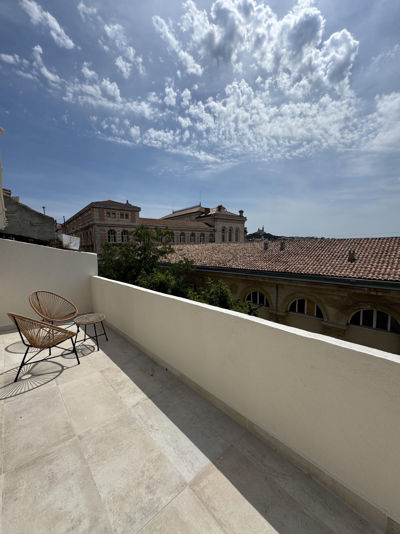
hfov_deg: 85.7
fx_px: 216
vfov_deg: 102.1
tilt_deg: -4.8
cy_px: 267
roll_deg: +0.8
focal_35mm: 14
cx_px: 200
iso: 50
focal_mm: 2.22
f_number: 2.2
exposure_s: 1/4132
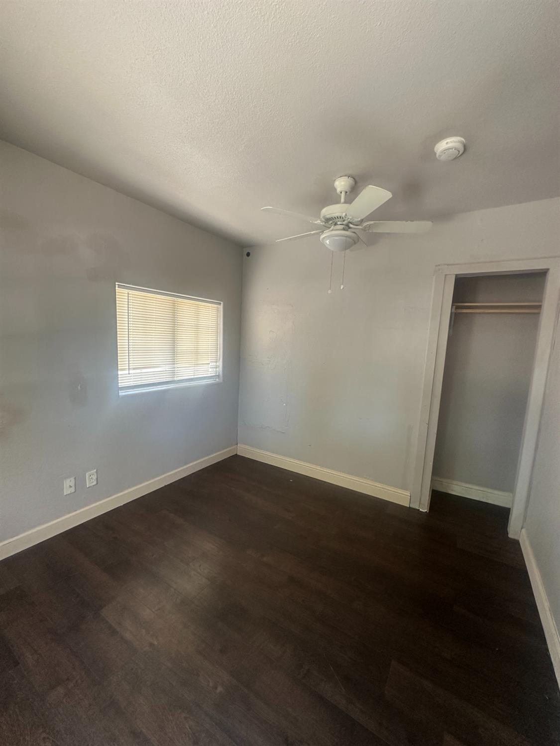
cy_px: 373
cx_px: 280
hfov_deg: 85.7
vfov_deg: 102.1
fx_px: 302
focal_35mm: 14
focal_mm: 2.22
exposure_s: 1/99
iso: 160
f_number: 2.2
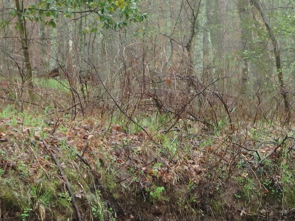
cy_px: 228
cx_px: 375
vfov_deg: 11.2
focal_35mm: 131
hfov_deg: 14.5
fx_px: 1116
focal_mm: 8.7
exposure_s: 1/50
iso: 200
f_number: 5.2
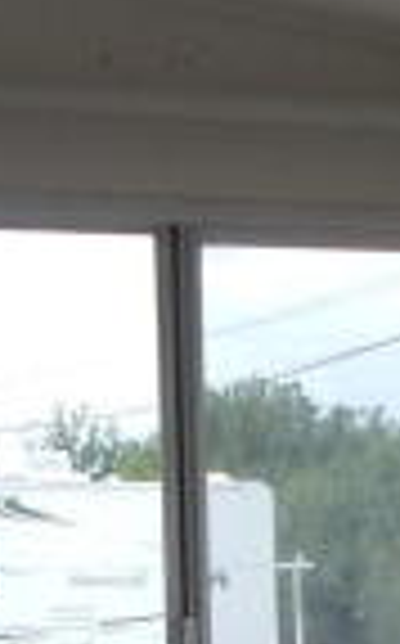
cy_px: 1225
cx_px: 616
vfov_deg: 10.3
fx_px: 3324
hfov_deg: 6.8
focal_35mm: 190
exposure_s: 1/400
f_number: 3.1
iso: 125
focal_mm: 4.5
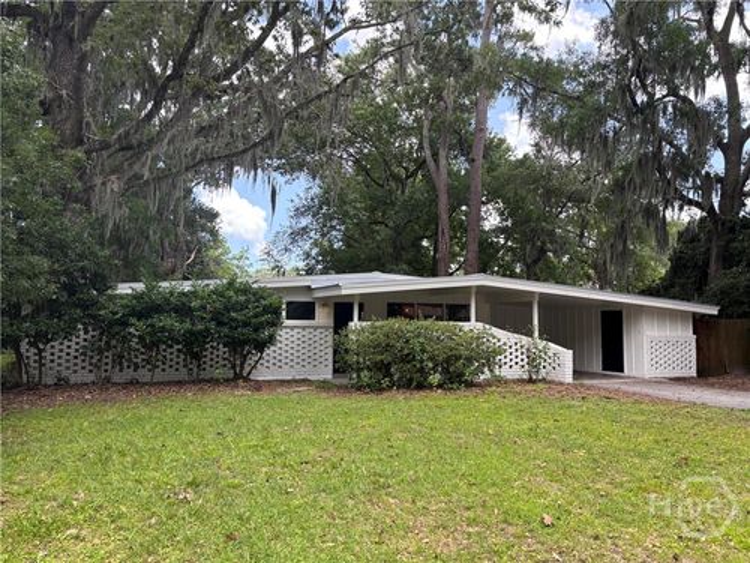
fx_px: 563
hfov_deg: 67.3
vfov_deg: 53.1
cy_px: 282
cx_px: 375
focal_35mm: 26
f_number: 1.6
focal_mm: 5.96
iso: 50
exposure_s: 1/396
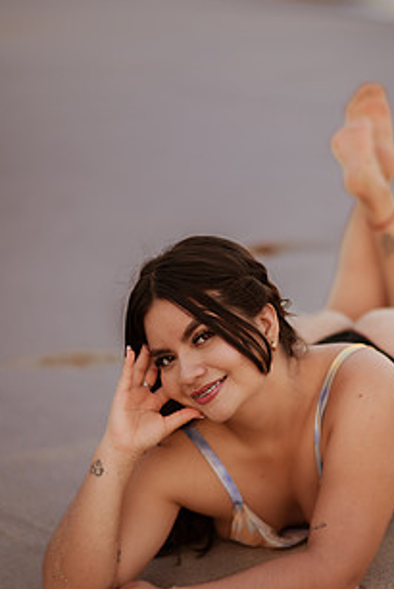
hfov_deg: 16.1
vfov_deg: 23.9
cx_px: 263
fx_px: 1394
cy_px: 357
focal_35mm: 85
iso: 125
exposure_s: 1/400
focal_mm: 58
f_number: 1.4
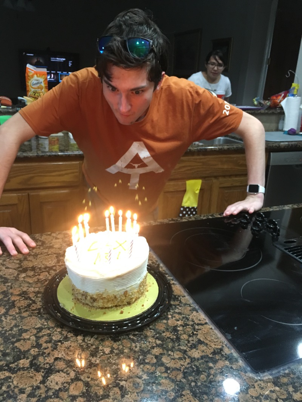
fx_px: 337
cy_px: 201
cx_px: 151
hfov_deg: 48.2
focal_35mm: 29
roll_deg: -3.4
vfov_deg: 61.6
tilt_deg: -19.2
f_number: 2.2
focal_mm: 4.15
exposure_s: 1/30
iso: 200
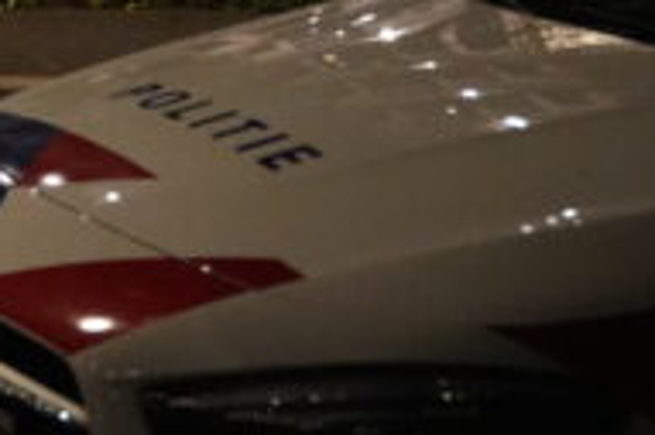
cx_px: -501
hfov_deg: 14.0
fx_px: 2389
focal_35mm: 131
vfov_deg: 9.8
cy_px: -384
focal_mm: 32.6
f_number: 2.8
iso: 12800
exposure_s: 1/40
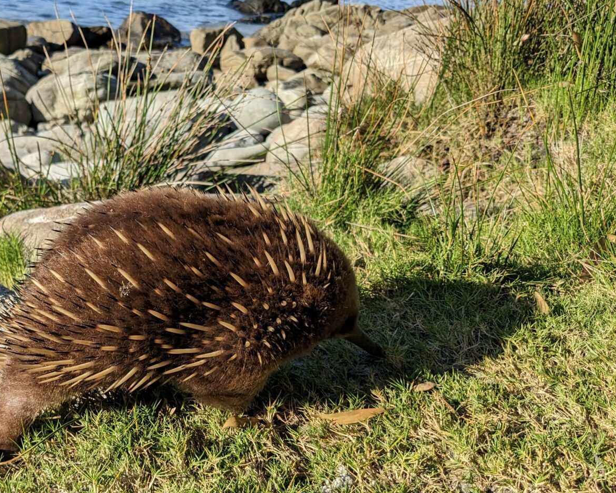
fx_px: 784
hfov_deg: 41.6
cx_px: 152
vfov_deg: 34.9
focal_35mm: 43
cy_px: 250
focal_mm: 4.38
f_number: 1.73
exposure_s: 1/1805
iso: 44
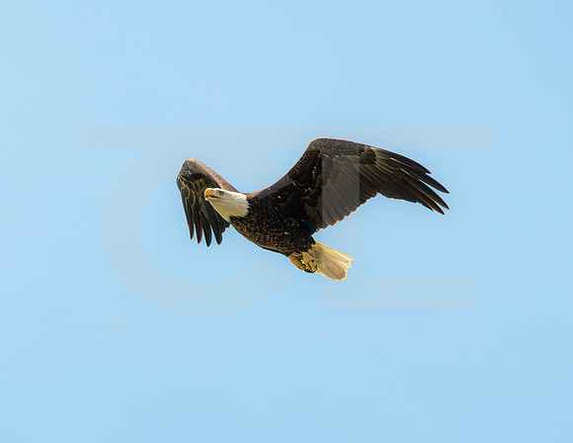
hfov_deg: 1.7
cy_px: 259
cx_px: 301
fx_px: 19064
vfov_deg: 1.3
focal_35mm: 1139
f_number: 11
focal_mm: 480
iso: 800
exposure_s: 1/2500
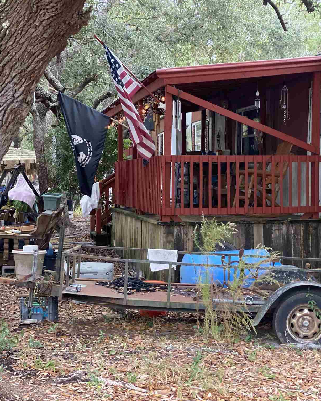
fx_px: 808
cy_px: 200
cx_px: 187
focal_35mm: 68
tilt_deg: -0.8
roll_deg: -0.2
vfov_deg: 27.9
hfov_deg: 22.5
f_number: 2
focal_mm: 6
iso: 125
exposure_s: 1/122
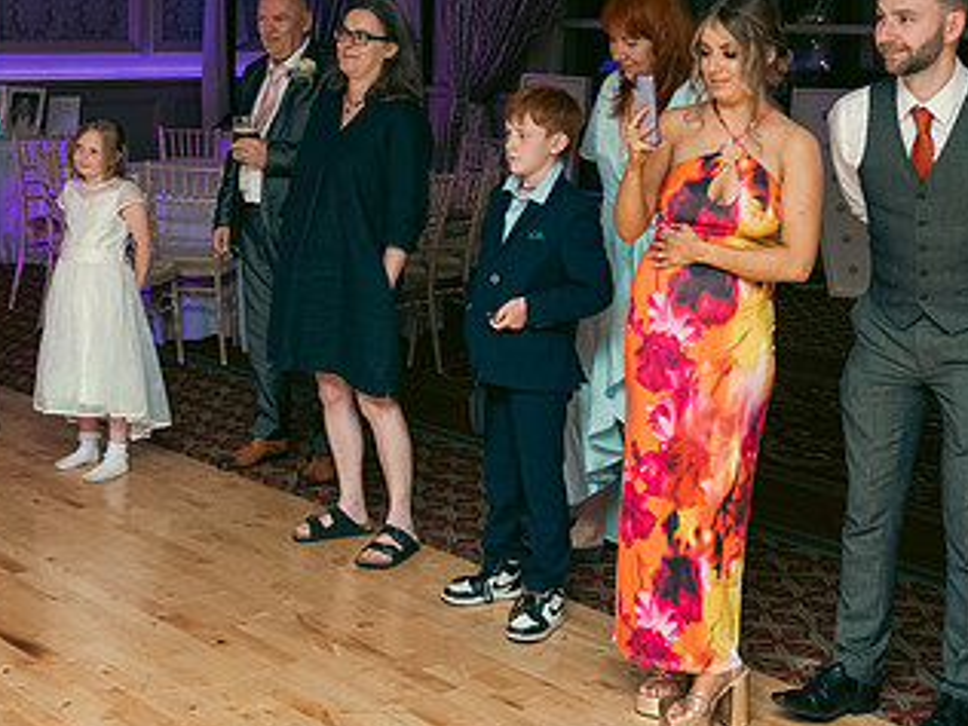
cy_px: 195
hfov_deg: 32.0
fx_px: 1678
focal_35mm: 60
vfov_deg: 24.2
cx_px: 355
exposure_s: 1/160
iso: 800
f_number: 3.5
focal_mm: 34
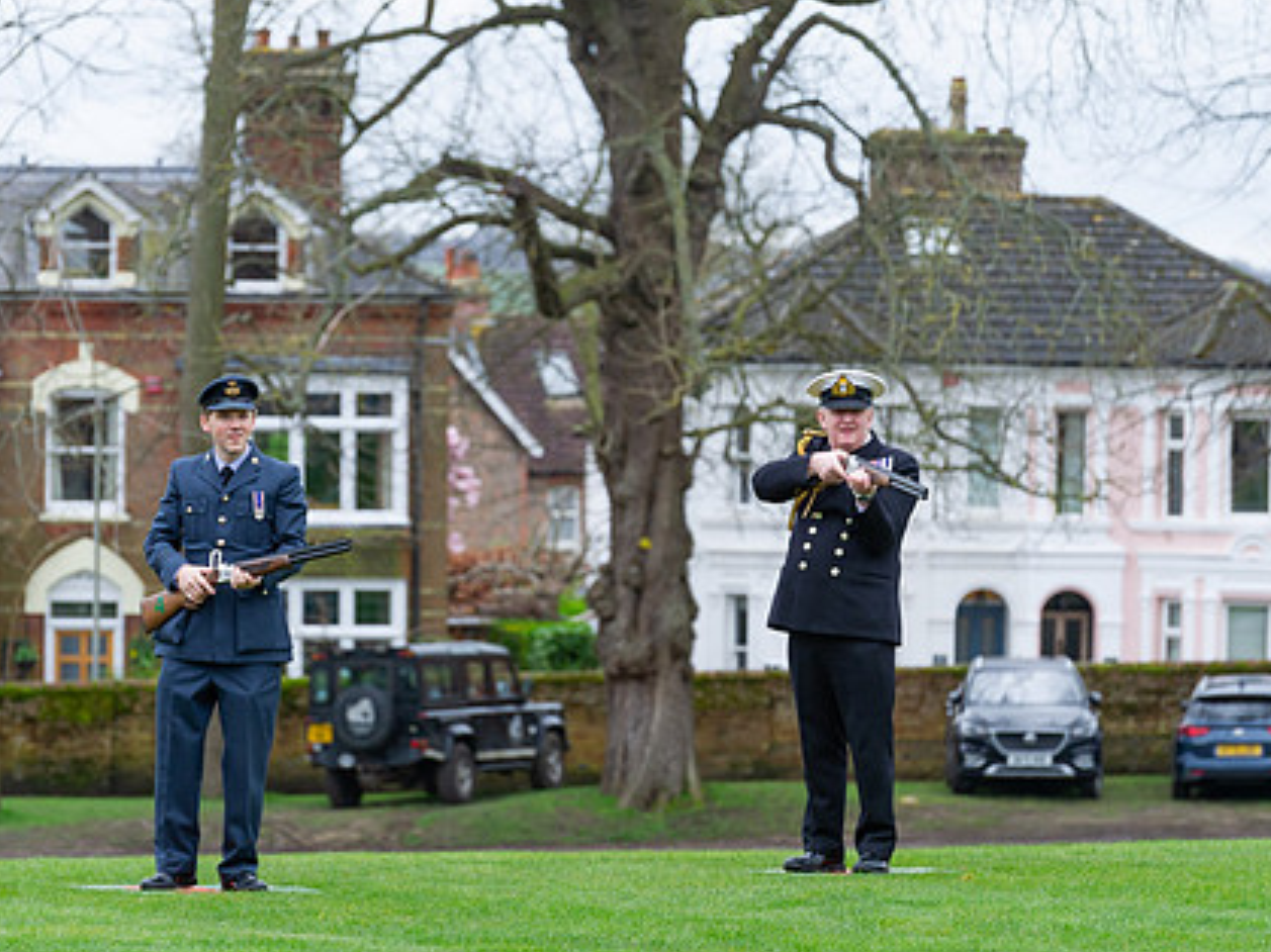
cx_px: 771
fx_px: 10572
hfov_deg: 6.9
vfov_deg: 5.2
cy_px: 474
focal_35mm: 288
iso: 500
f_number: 6.3
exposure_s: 1/250
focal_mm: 200
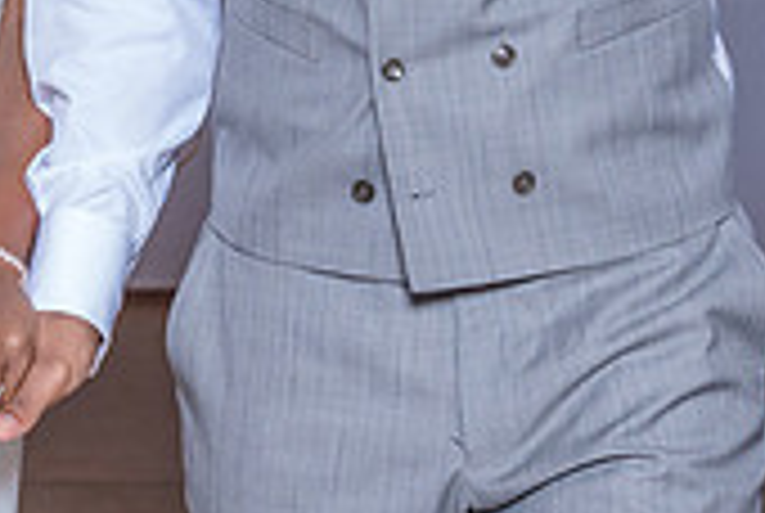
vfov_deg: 6.8
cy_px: -184
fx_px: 4257
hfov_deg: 10.3
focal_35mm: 200
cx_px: 261
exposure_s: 1/200
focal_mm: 52
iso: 2000
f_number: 4.5
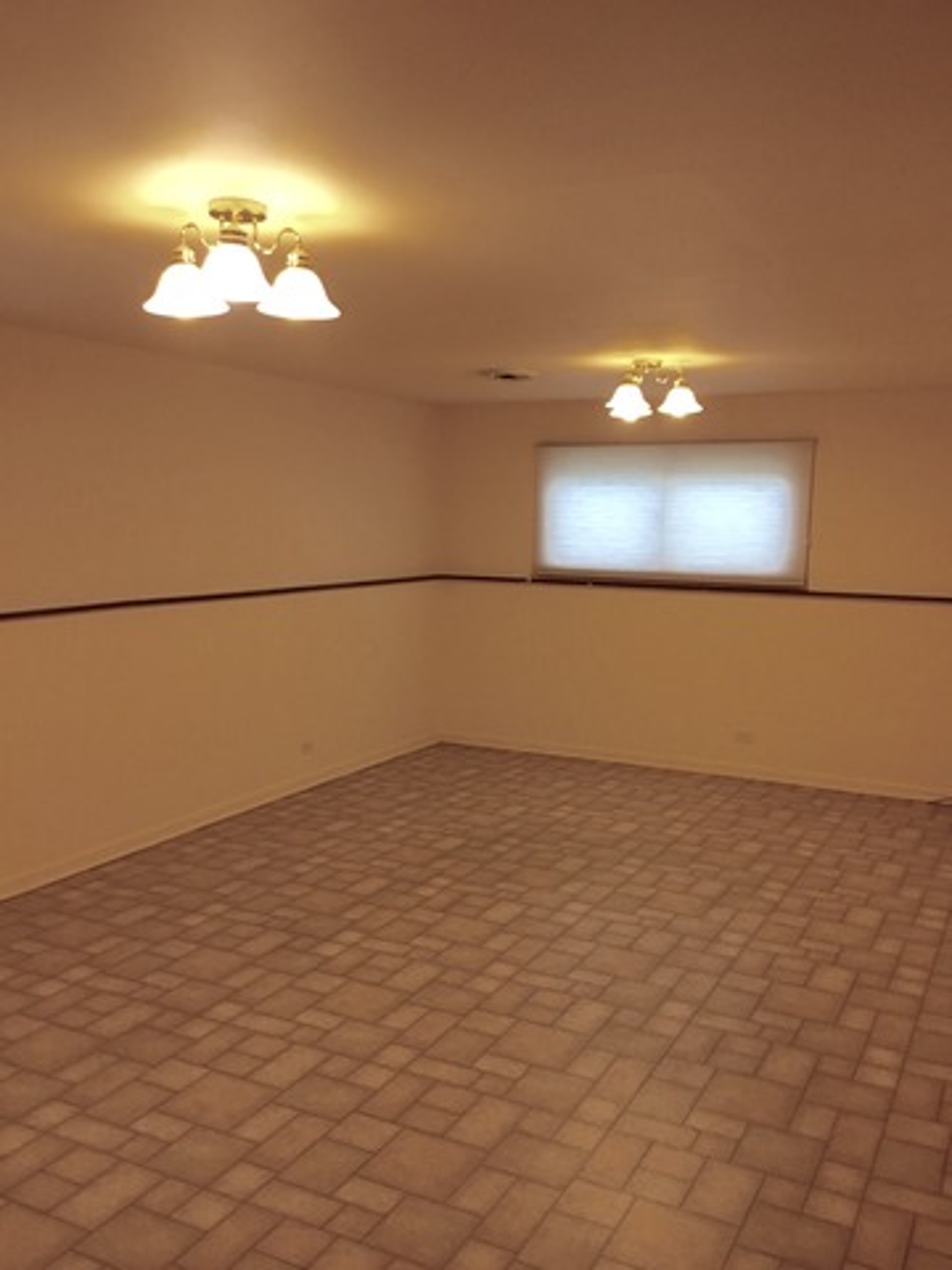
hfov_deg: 45.4
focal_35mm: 31
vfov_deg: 58.4
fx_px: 1137
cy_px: 635
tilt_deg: -5.8
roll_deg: -0.5
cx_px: 476
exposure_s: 1/30
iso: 125
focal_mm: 3.3
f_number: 2.4
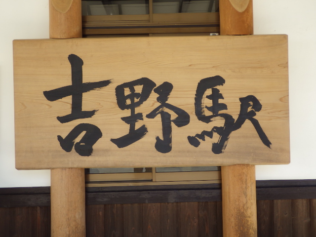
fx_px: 402
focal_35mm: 44
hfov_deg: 42.9
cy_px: 118
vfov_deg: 32.9
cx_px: 158
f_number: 4
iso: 125
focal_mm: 7.9
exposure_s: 1/125
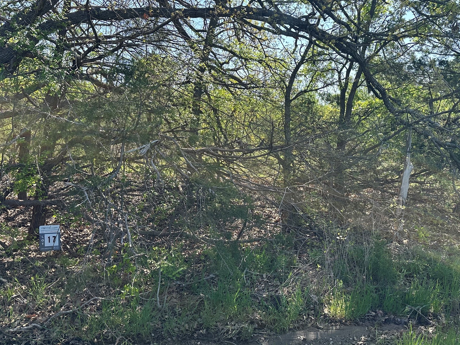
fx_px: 412
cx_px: 243
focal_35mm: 31
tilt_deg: +0.8
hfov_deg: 58.3
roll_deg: +0.1
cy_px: 160
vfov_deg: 45.4
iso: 80
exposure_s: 1/1304
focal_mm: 6.86
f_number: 1.78
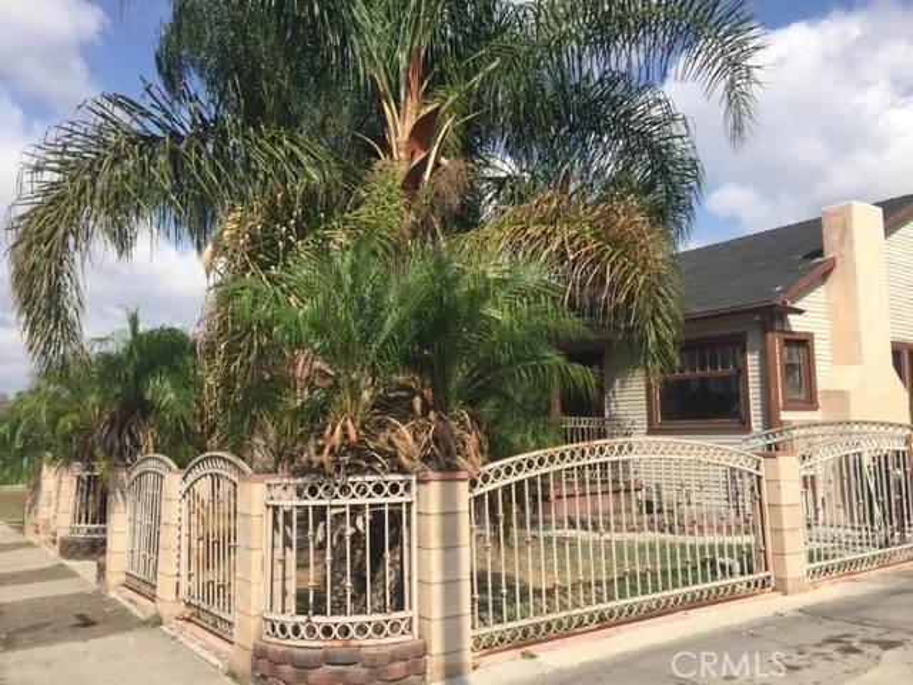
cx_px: 456
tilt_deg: +7.1
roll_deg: +0.7
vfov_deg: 48.2
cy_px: 342
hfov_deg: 61.7
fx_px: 765
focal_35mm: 29
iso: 32
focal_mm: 4.15
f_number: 2.2
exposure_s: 1/2198
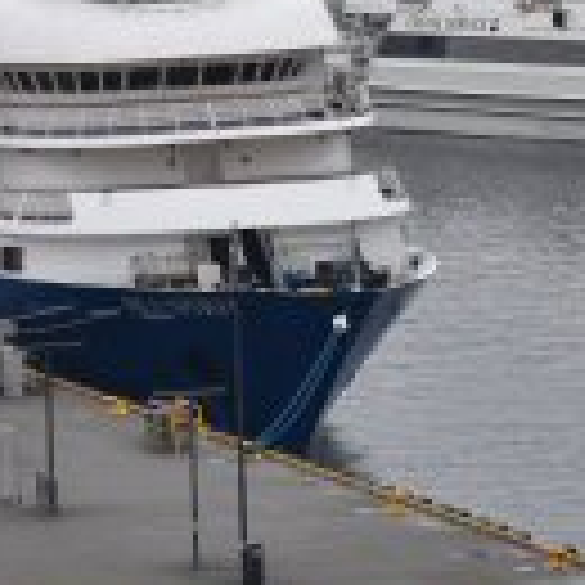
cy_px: -356
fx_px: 11816
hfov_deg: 2.8
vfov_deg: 2.8
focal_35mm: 618
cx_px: 288
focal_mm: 140
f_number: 4.8
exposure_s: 1/250
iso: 220
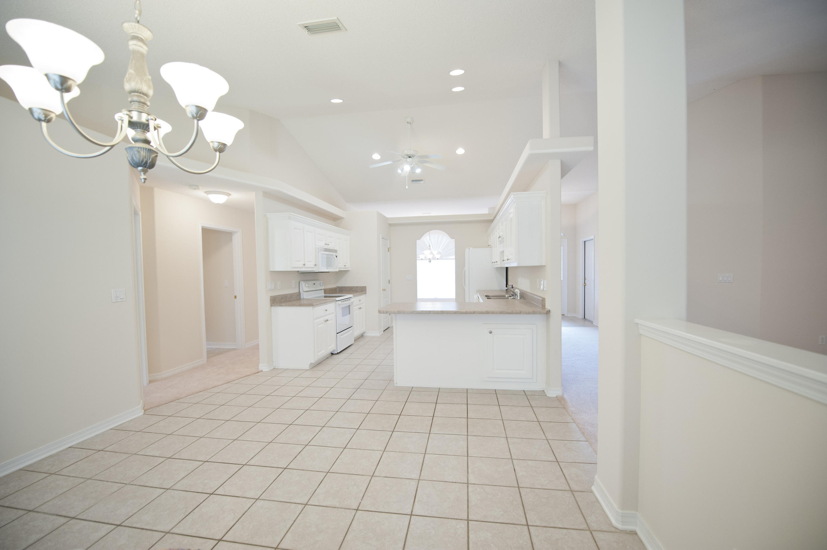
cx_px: 414
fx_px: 321
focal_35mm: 14
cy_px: 275
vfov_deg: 81.1
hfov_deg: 104.3
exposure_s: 1/100
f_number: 2.8
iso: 800
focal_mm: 14
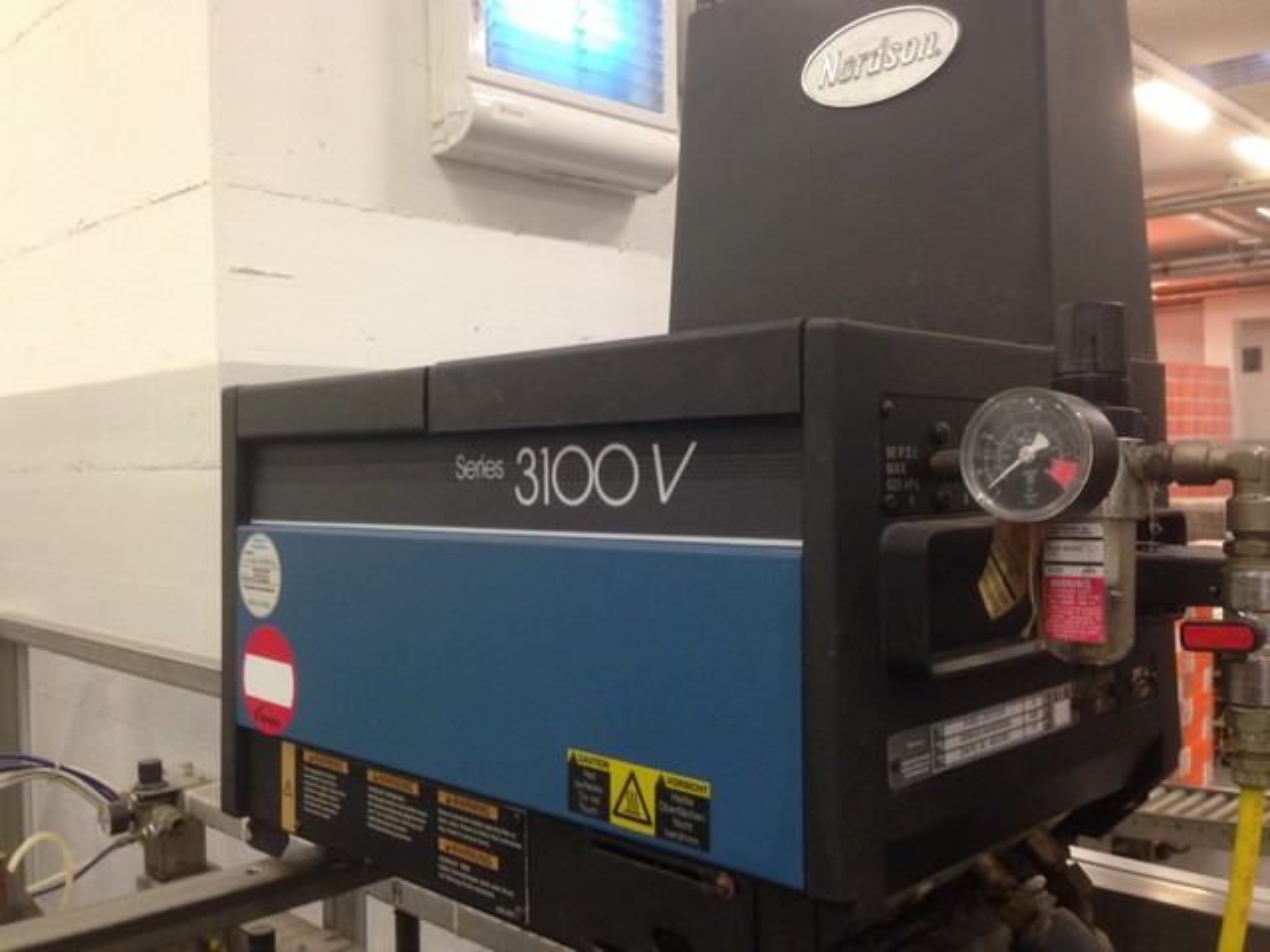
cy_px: 476
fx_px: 1211
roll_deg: +1.5
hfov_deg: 55.4
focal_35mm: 33
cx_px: 635
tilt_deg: -0.6
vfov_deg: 42.9
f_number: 2.4
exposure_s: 1/20
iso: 200
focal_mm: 4.12
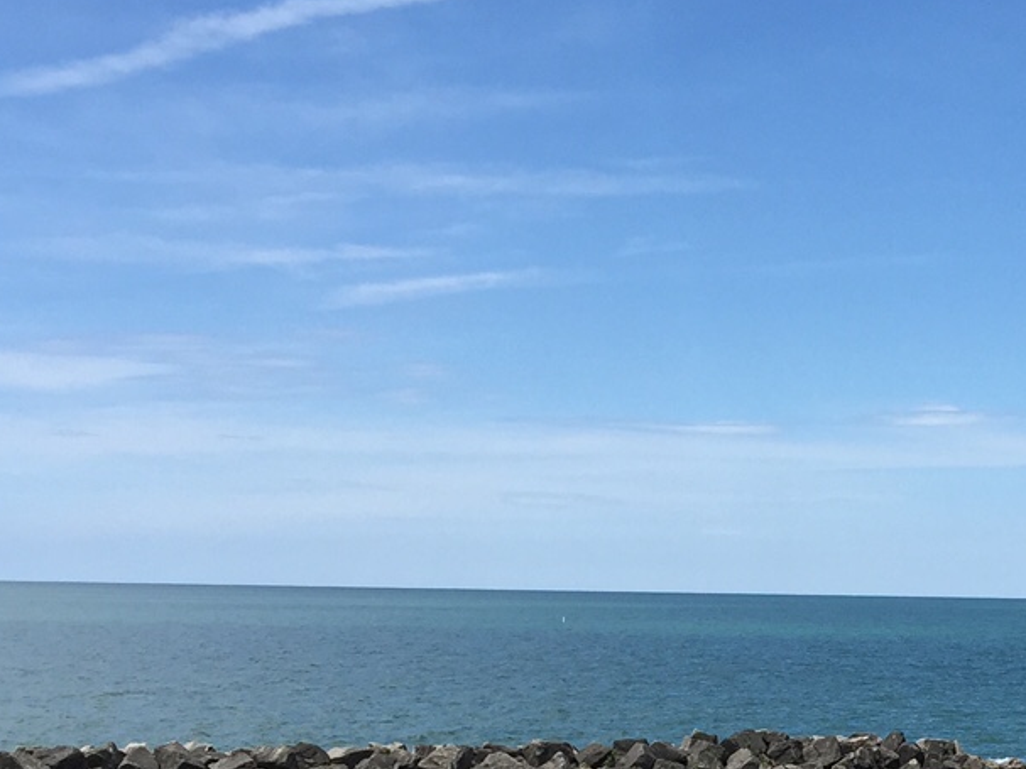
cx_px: 950
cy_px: 813
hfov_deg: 24.2
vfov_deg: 18.3
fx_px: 2311
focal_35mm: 78
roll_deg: -2.1
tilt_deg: -5.3
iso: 32
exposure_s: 1/2198
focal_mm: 4.15
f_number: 2.2
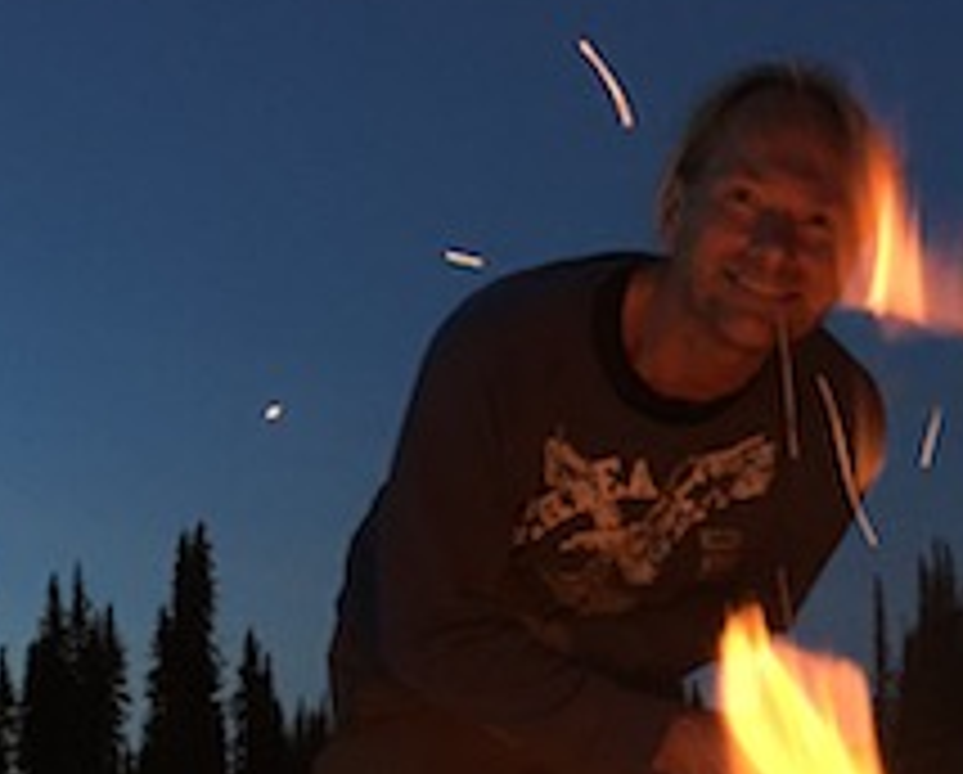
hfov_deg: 28.4
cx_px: 662
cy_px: 632
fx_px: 1885
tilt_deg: +6.3
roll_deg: +0.9
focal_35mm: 66
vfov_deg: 22.8
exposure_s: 1/15
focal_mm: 4.15
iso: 200
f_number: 2.2
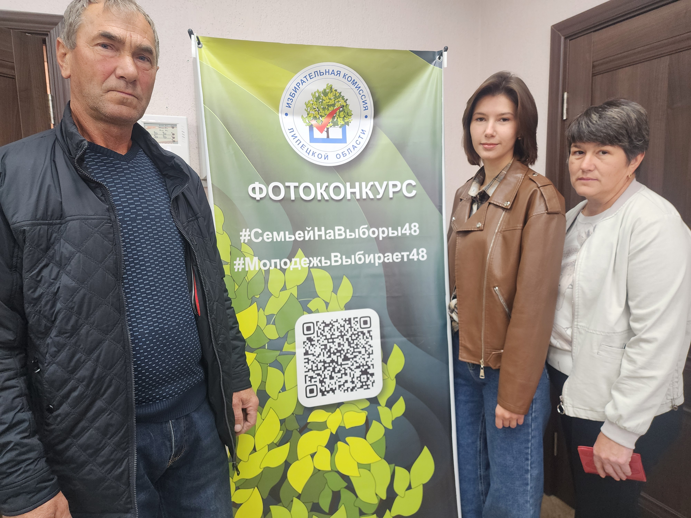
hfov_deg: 73.9
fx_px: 459
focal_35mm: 23
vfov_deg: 58.9
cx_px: 346
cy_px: 259
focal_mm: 6.4
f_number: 1.8
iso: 160
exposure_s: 1/100
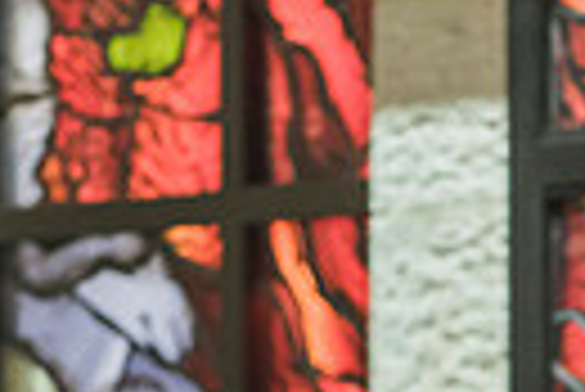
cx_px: 774
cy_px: 759
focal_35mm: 947
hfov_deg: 2.2
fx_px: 15406
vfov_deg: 1.5
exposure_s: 1/80
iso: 1250
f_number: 3.5
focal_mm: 200
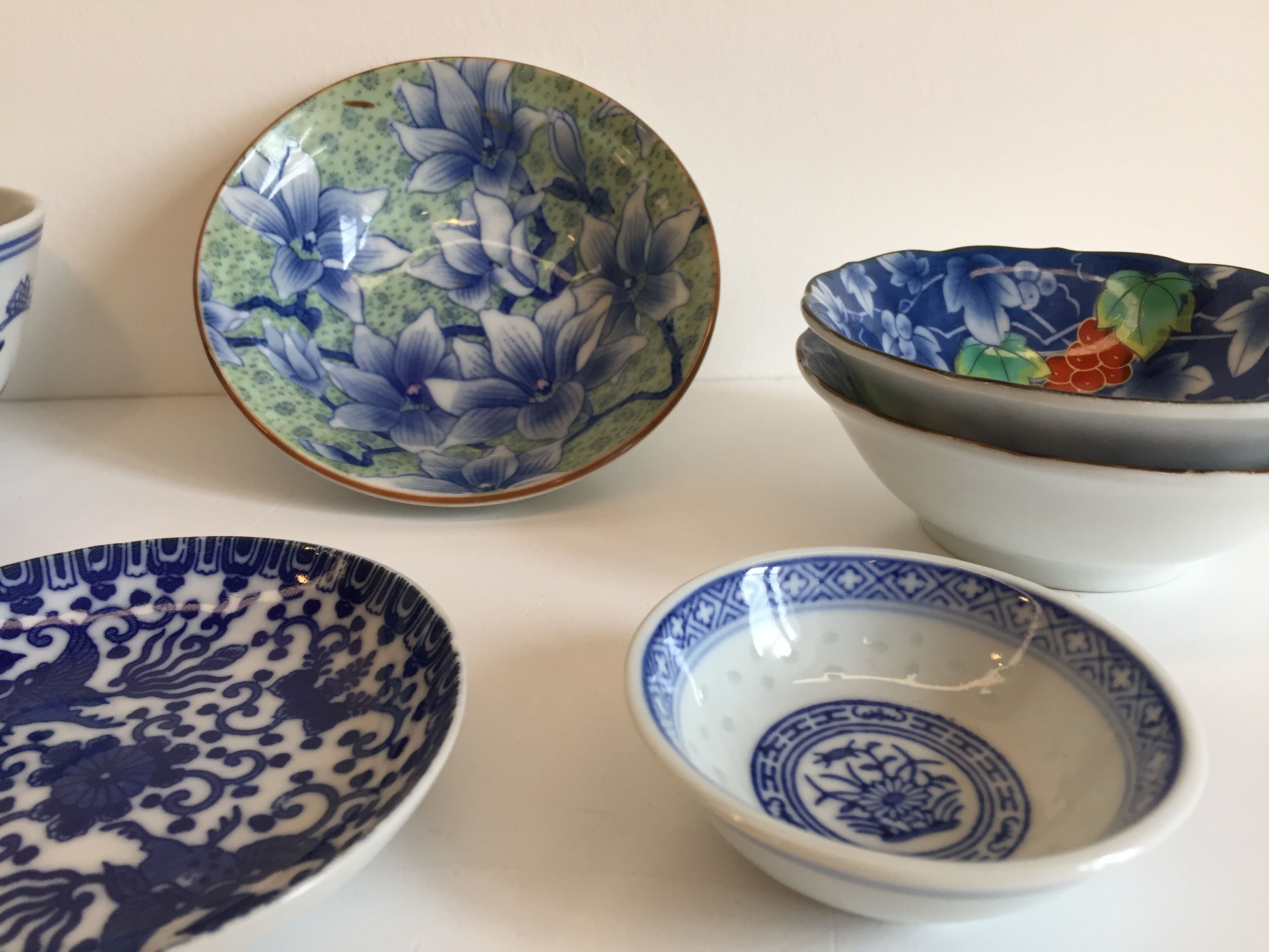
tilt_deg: -23.8
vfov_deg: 48.2
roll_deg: +0.0
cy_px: 476
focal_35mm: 29
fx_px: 1063
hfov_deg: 61.7
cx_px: 634
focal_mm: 4.15
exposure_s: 1/33
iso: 32
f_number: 2.2
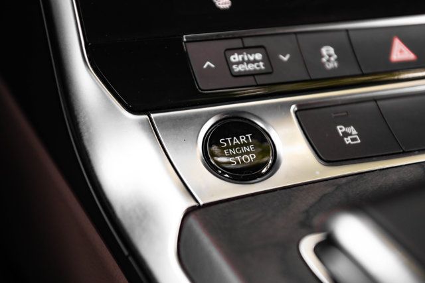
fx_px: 649
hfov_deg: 36.2
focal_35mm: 55
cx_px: 212
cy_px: 142
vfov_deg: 24.6
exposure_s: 1/200
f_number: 4
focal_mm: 55
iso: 640
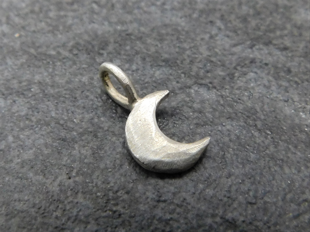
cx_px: 155
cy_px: 116
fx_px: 206
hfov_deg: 73.9
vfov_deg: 58.9
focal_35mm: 23
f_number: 3
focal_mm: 4
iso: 800
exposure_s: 1/800
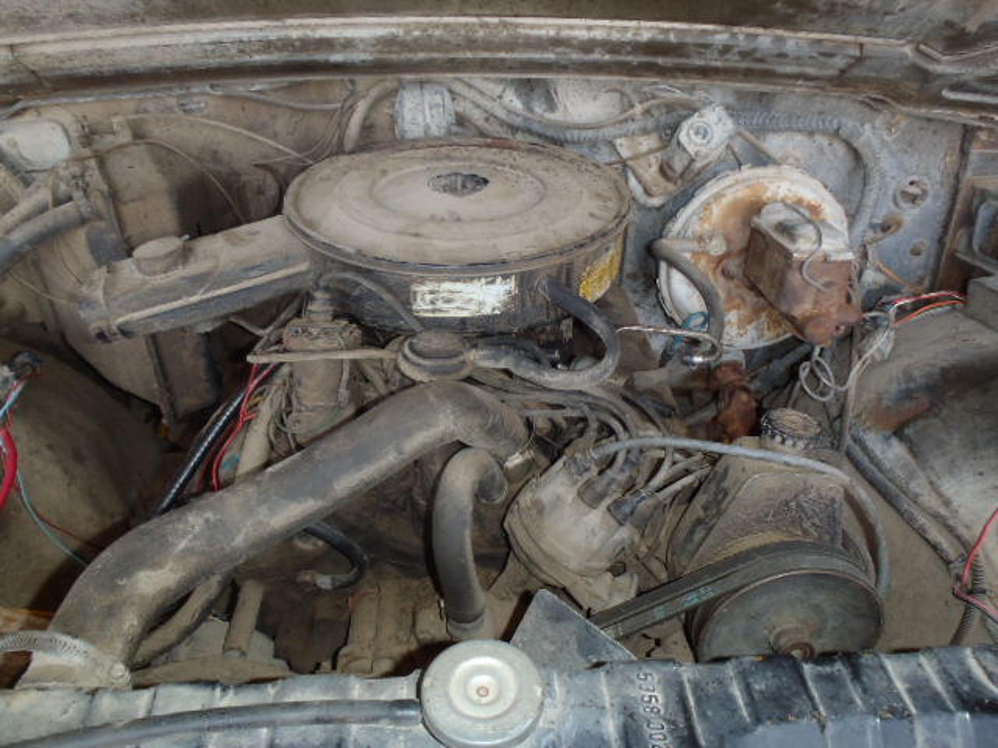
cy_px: 374
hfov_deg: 63.4
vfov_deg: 49.7
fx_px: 807
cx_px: 499
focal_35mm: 28
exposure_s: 1/30
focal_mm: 5
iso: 100
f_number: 3.9
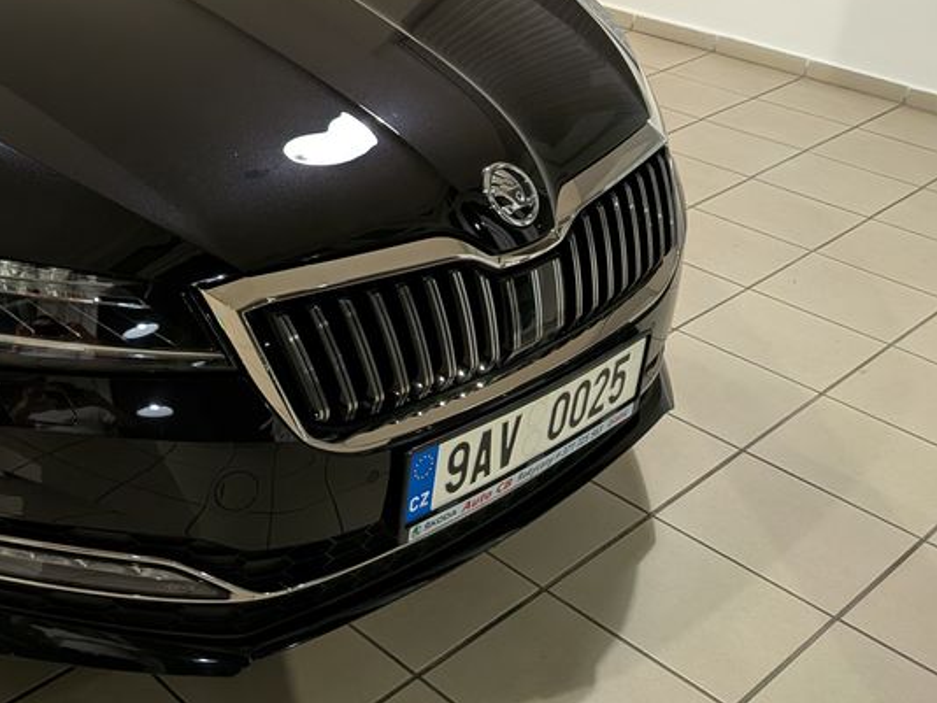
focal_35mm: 46
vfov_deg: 30.8
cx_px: 42
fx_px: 1246
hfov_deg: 37.6
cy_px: 144
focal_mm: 4.53
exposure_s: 1/25
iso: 240
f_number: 1.7
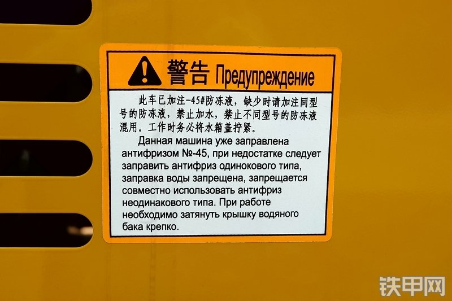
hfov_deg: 44.5
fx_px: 552
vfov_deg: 30.5
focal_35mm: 44
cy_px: 150
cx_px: 226
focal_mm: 29.5
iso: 100
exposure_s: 1/450
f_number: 4.7
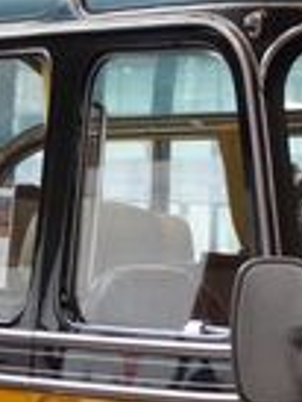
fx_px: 2741
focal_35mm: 236
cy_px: 434
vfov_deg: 8.3
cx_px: 349
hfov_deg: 6.3
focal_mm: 28
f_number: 4
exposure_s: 1/160
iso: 1600
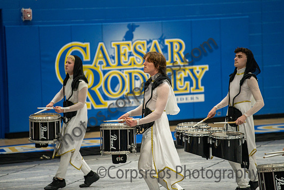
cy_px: 95
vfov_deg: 6.9
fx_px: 1578
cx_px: 142
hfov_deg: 10.3
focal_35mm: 200
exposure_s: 1/500
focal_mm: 200
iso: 2500
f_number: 4
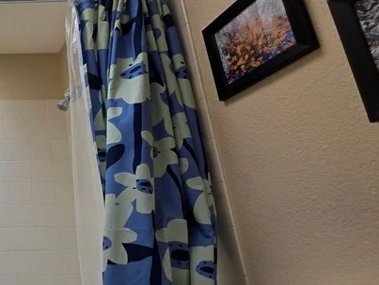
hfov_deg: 39.4
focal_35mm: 33
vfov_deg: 42.9
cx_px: -79
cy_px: 166
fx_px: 362
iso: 50
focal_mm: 2.2
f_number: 1.9
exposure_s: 1/120
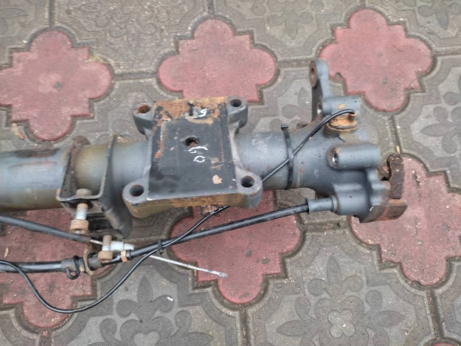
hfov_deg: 67.3
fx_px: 346
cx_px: 230
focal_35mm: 26
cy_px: 173
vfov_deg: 53.1
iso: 752
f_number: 1.79
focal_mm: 4.74
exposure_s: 1/33
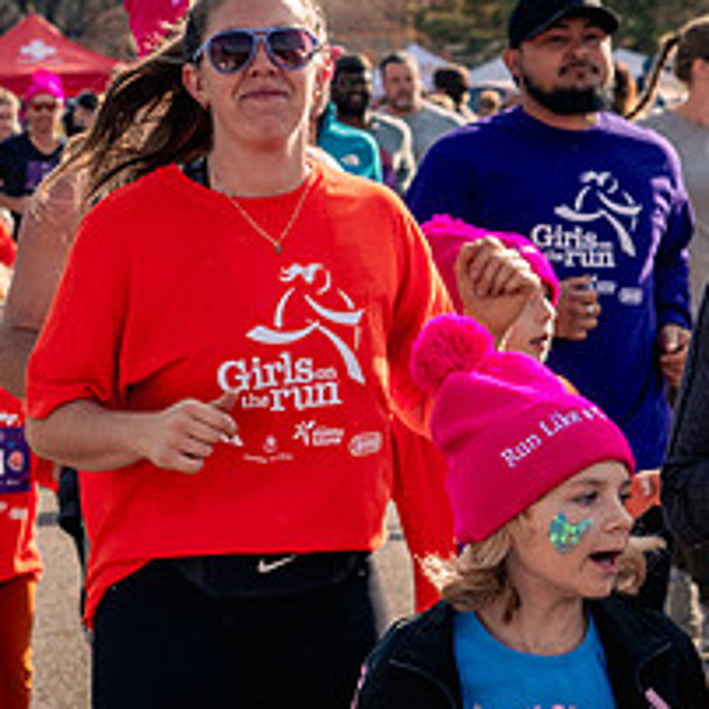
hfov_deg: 8.9
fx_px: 4495
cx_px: -106
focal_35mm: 194
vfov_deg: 9.0
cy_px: 259
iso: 800
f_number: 10
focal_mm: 70
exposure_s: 1/1000
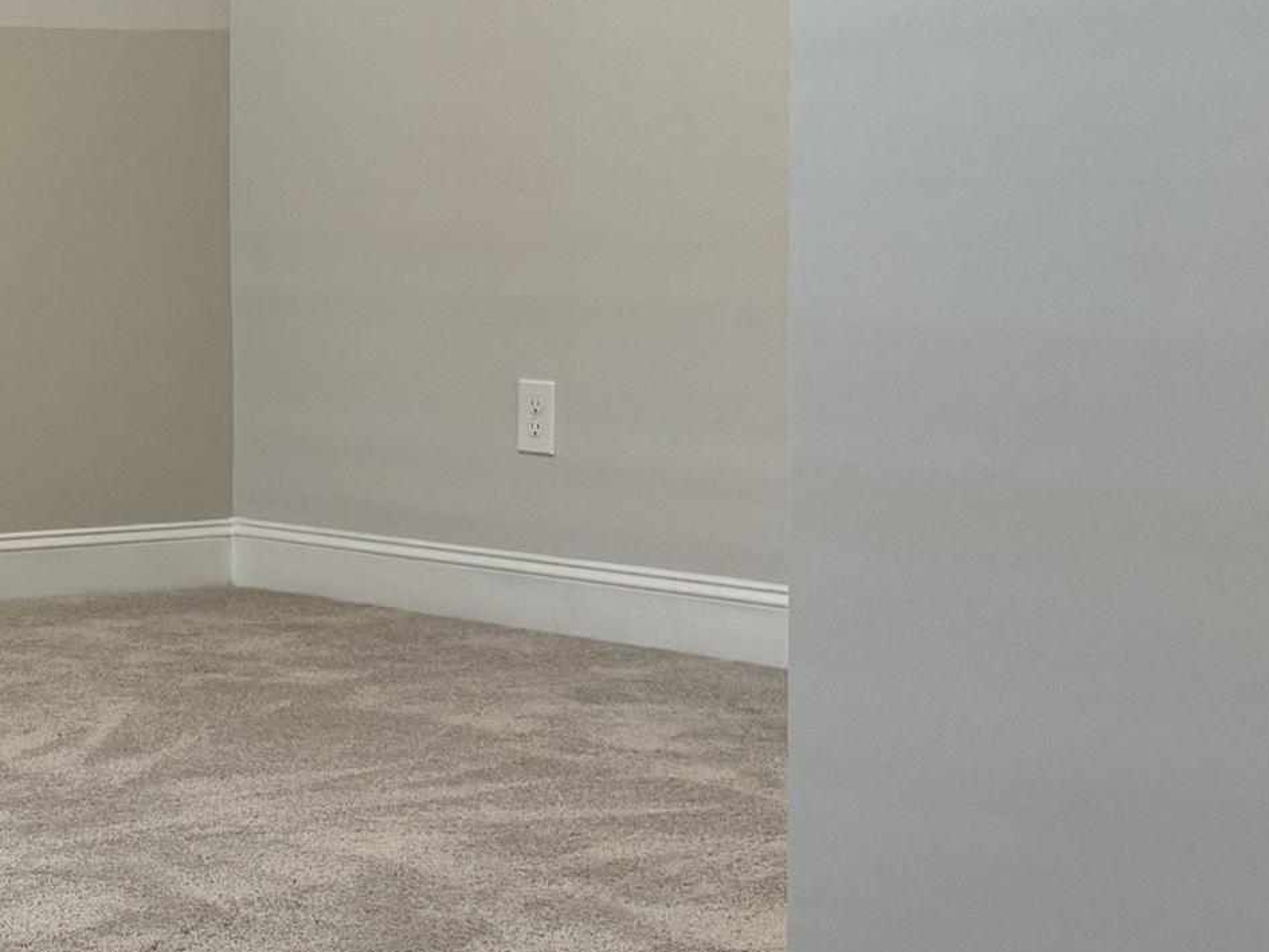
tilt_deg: -1.9
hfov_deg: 21.8
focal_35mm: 78
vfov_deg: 18.8
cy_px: 295
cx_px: -505
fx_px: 2860
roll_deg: +0.1
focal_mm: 6.76
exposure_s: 1/120
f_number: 1.78
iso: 200
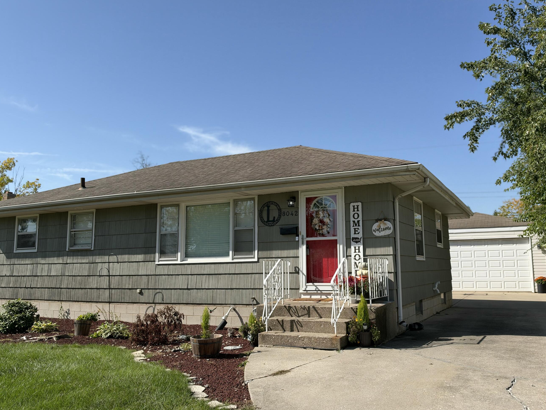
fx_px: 457
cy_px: 207
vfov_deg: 48.2
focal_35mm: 29
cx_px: 297
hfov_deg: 61.6
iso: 80
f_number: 1.8
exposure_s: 1/2415
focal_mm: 6.93
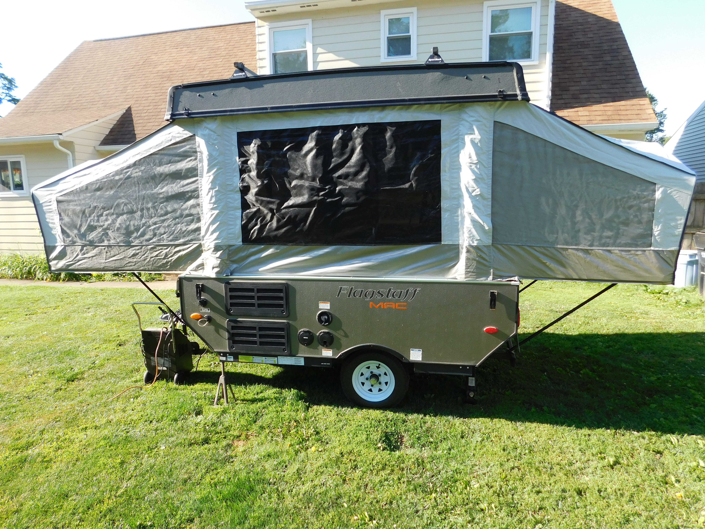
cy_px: 264
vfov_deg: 58.9
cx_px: 352
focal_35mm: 23
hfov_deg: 73.9
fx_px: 468
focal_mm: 4
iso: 125
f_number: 3
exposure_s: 1/400
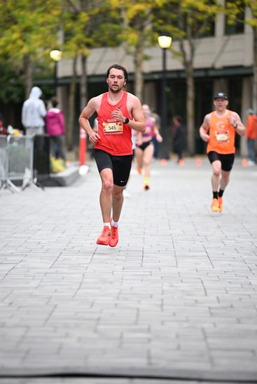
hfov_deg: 6.9
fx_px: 2140
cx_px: 128
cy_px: 192
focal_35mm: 200
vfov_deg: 10.3
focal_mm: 200
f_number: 2.8
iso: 1600
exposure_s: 1/1000
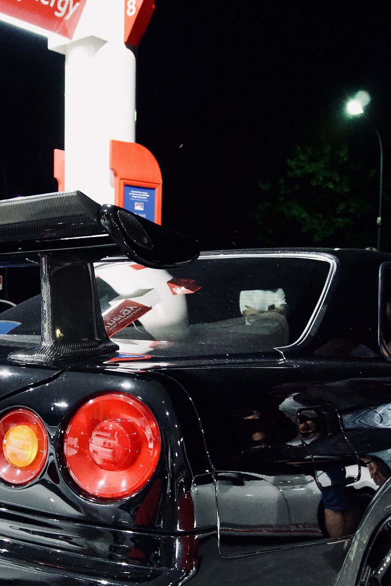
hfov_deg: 29.3
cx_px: 88
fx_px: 733
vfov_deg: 42.9
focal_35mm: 45
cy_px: 397
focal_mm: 16
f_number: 3.5
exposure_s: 1/80
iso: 6400
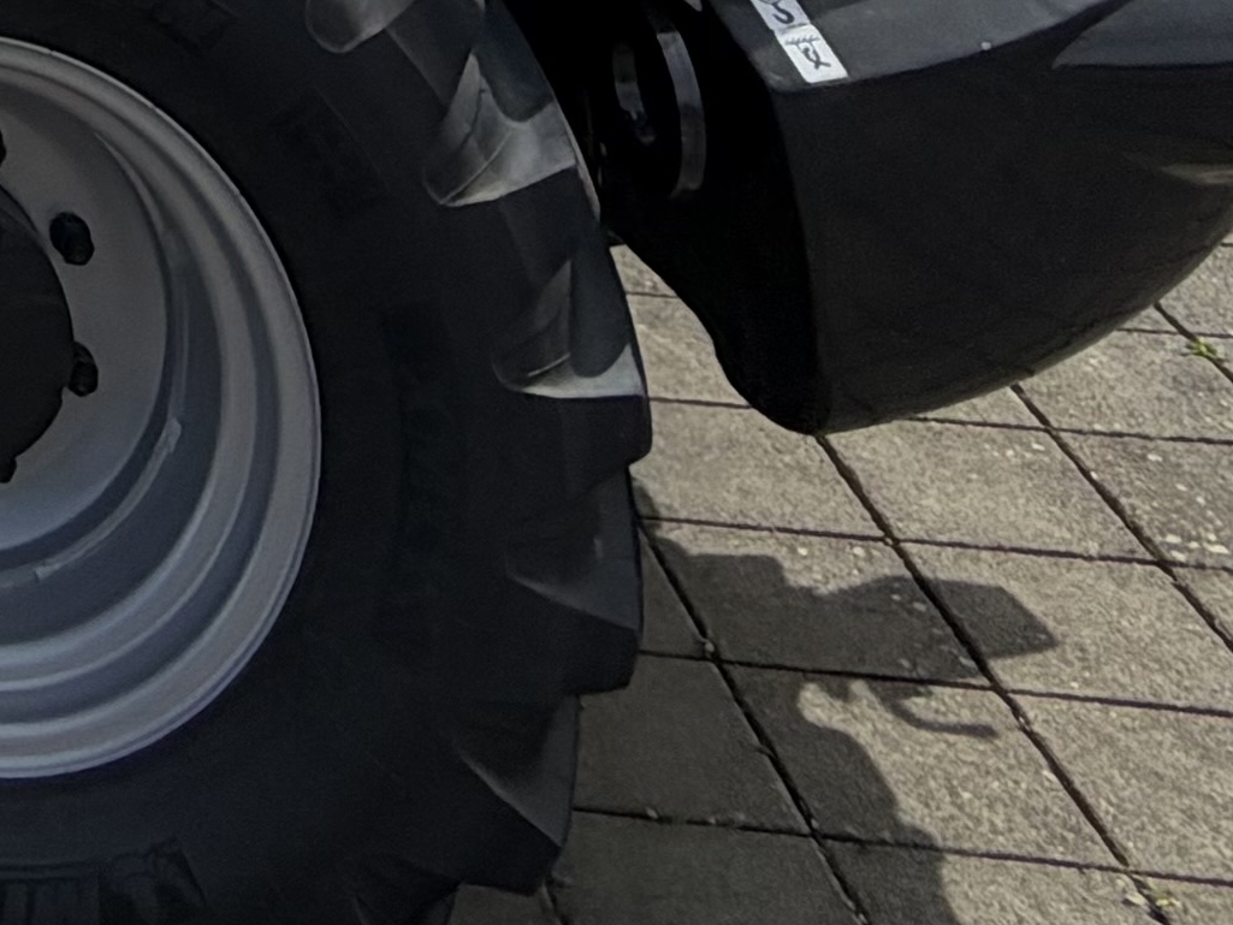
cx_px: -878
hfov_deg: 19.7
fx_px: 2779
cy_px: -1600
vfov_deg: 12.3
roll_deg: +0.2
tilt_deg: +10.8
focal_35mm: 78
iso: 20
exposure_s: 1/1189
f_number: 2.2
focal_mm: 2.22
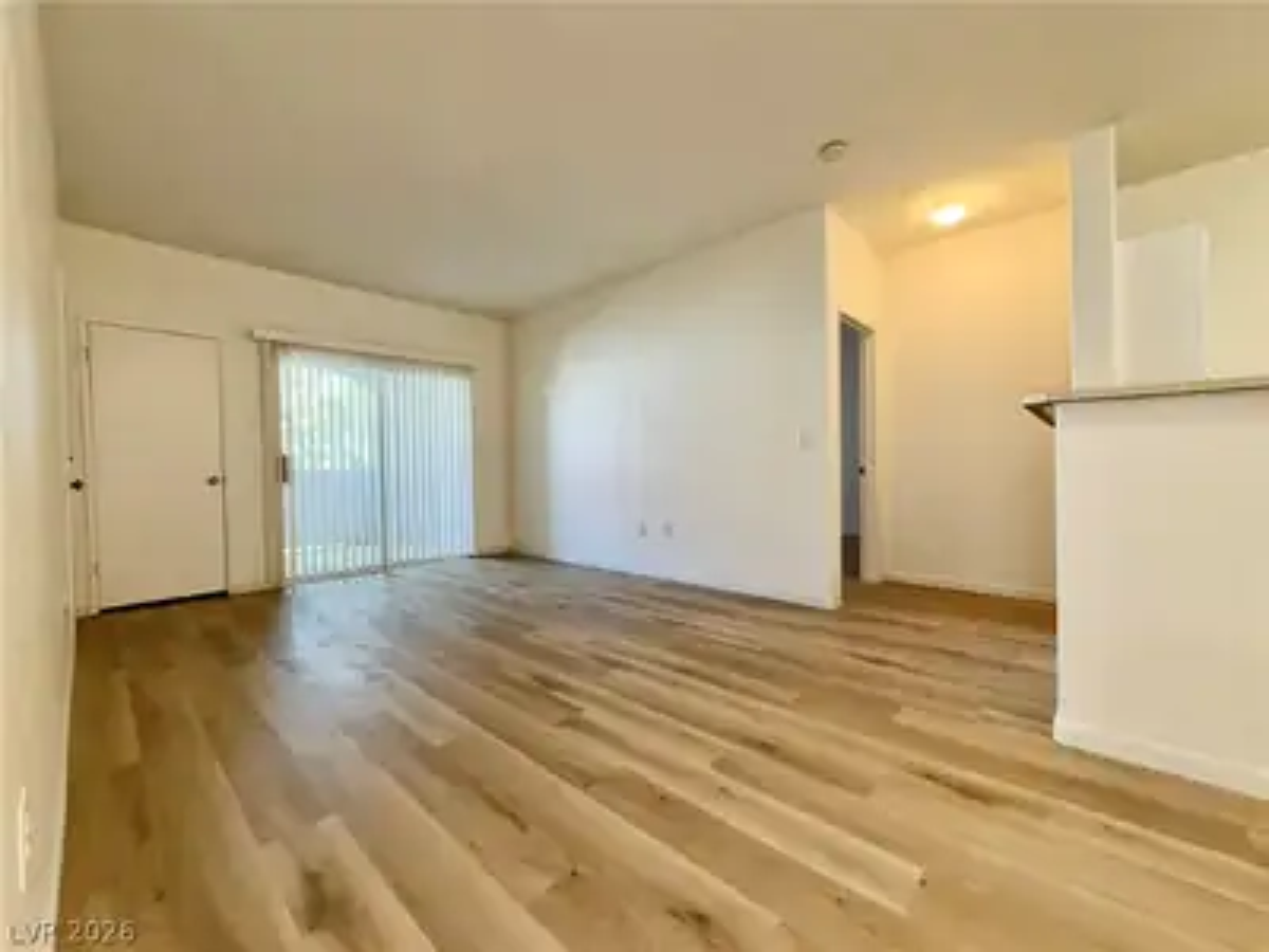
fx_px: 513
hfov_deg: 102.1
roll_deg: +1.4
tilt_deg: -2.7
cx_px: 634
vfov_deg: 85.7
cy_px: 476
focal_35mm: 14
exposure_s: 1/60
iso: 80
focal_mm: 2.22
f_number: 2.2
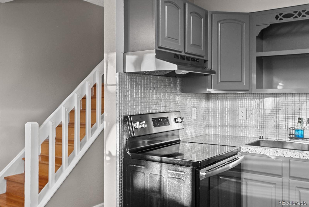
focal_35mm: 36
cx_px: 154
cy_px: 104
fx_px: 309
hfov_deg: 53.1
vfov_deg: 36.9
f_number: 4.5
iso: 200
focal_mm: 24
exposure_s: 1/8
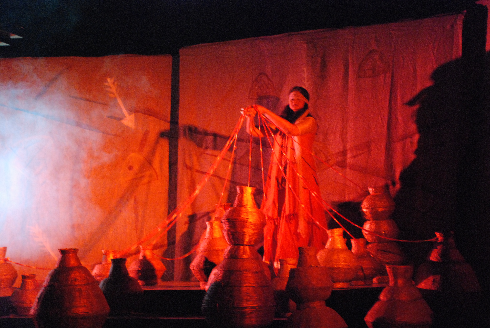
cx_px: 245
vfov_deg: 14.7
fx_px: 1267
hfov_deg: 21.9
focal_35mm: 93
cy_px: 164
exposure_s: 1/13
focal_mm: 62
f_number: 5.3
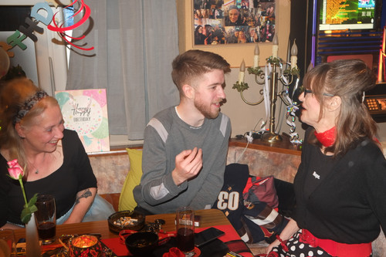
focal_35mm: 42
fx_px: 450
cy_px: 128
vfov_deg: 31.9
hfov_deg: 46.4
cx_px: 193
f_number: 4.5
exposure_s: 1/15
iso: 800
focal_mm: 27.7
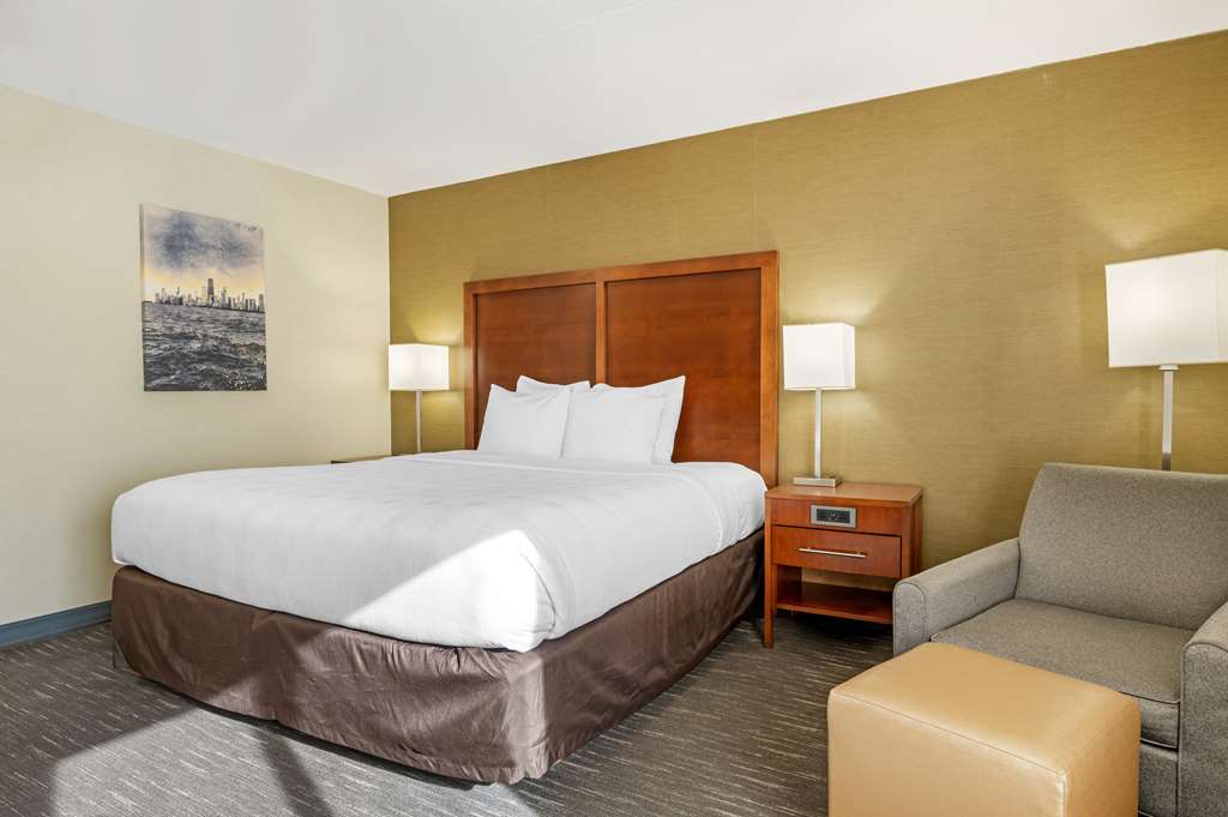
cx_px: 614
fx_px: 682
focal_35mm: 20
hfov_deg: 84.0
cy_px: 408
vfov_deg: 61.8
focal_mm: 20
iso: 200
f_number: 10
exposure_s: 1/15
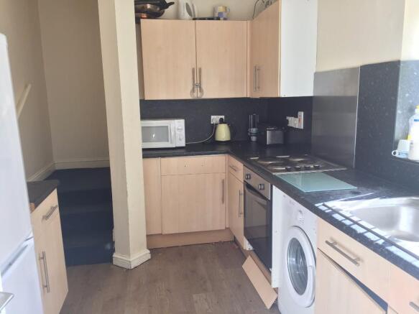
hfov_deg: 61.7
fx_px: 351
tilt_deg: -9.2
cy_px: 157
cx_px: 210
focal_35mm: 29
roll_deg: +1.9
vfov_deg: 48.2
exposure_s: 1/50
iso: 32
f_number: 2.2
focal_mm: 4.15
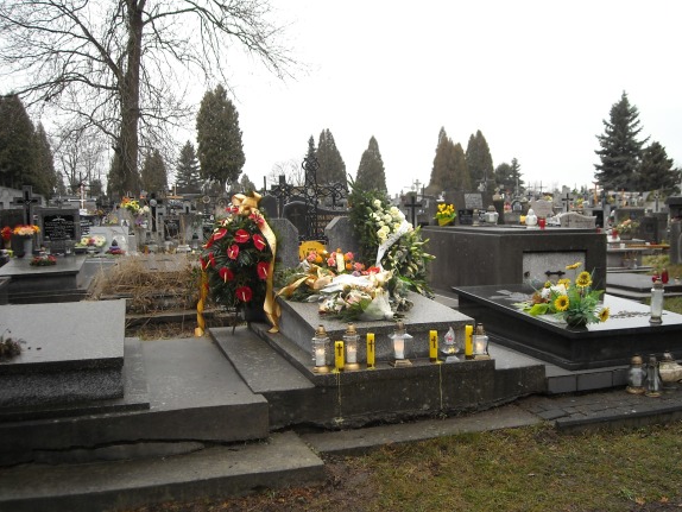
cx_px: 361
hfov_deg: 47.8
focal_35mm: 39
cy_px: 284
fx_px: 769
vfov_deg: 36.8
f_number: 2.8
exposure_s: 1/60
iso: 109
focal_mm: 5.7
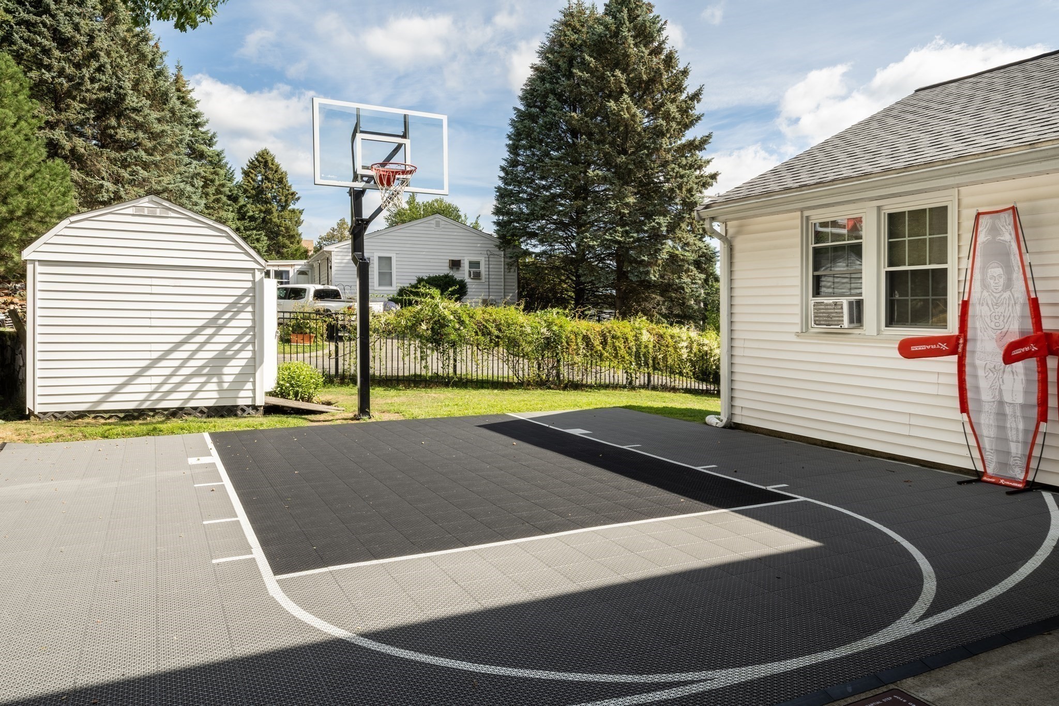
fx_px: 706
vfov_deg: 53.1
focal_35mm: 24
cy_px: 353
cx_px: 530
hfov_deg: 73.7
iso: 64
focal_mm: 24
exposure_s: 1/250
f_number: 18
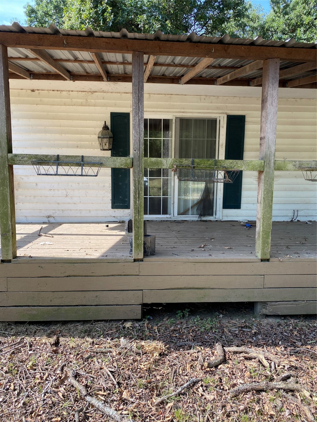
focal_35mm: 26
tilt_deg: -5.7
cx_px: 158
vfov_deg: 67.3
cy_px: 211
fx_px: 317
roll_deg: -1.0
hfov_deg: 53.1
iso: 32
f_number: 1.8
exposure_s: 1/347
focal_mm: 4.25
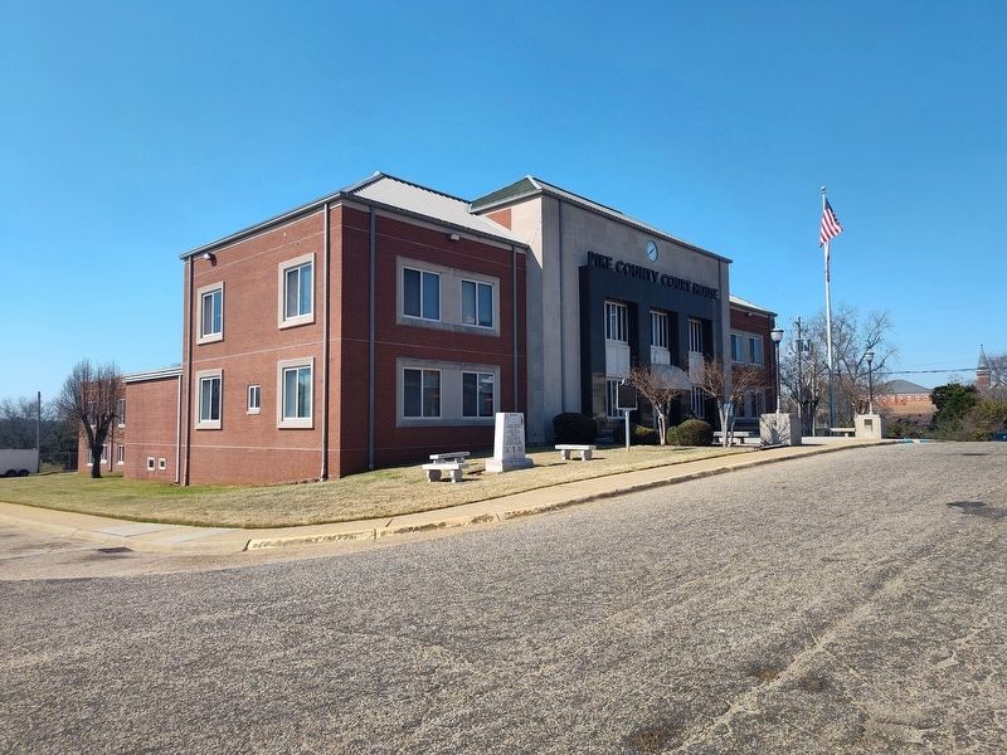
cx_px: 504
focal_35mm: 23
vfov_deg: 58.9
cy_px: 378
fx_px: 669
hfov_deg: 73.9
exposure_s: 1/1190
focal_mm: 5.56
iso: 100
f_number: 1.8
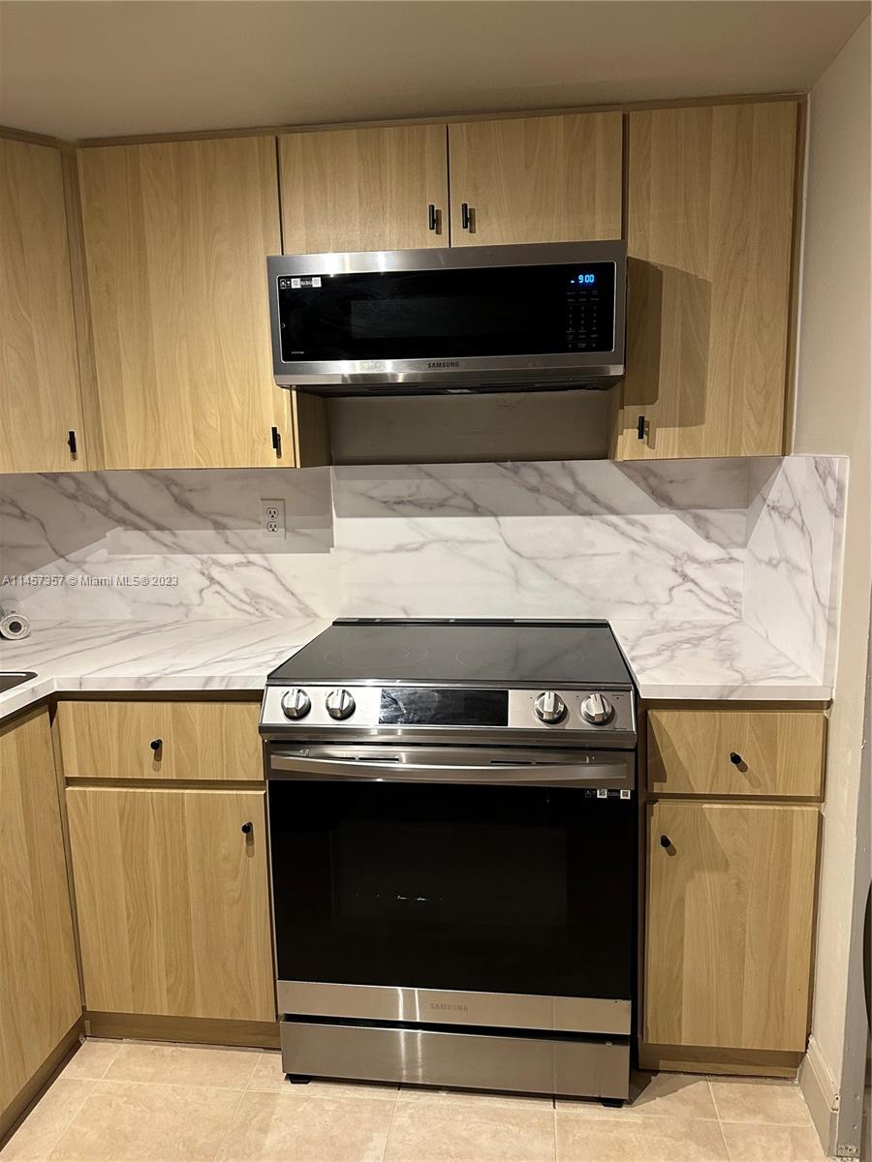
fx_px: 806
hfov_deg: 56.8
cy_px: 581
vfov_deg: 71.6
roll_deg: +2.2
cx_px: 436
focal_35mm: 24
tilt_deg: -8.5
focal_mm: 6.86
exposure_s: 1/60
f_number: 1.78
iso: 320
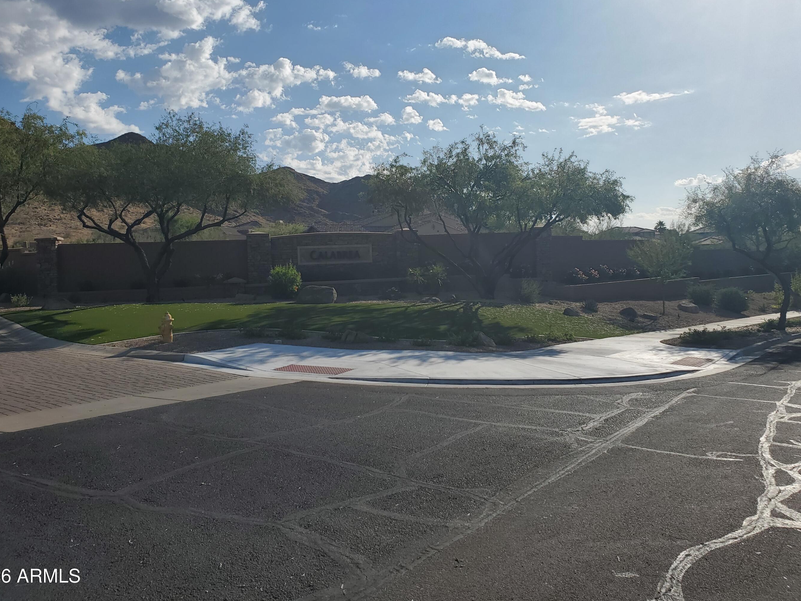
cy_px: 271
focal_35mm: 29
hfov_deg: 61.6
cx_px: 414
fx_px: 671
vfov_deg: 48.2
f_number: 2.4
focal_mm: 4.3
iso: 50
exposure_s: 1/3785
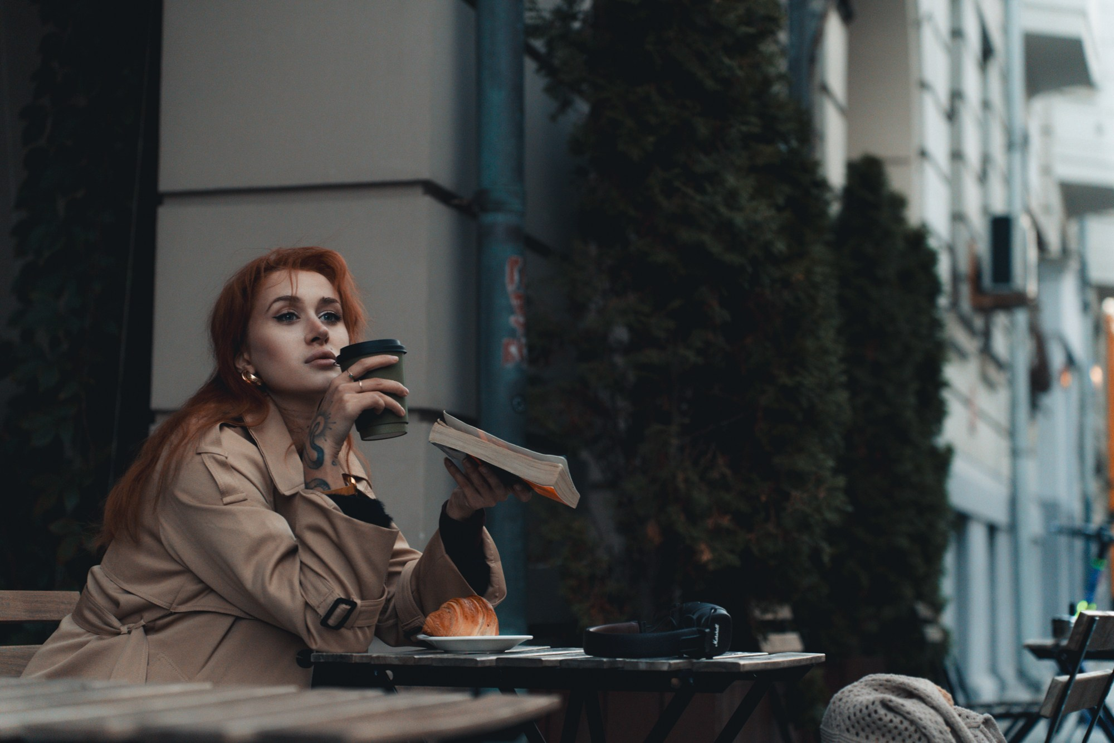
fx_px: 2282
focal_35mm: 74
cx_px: 560
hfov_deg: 27.4
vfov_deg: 18.5
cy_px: 350
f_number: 2.8
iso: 1600
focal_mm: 68
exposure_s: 1/200
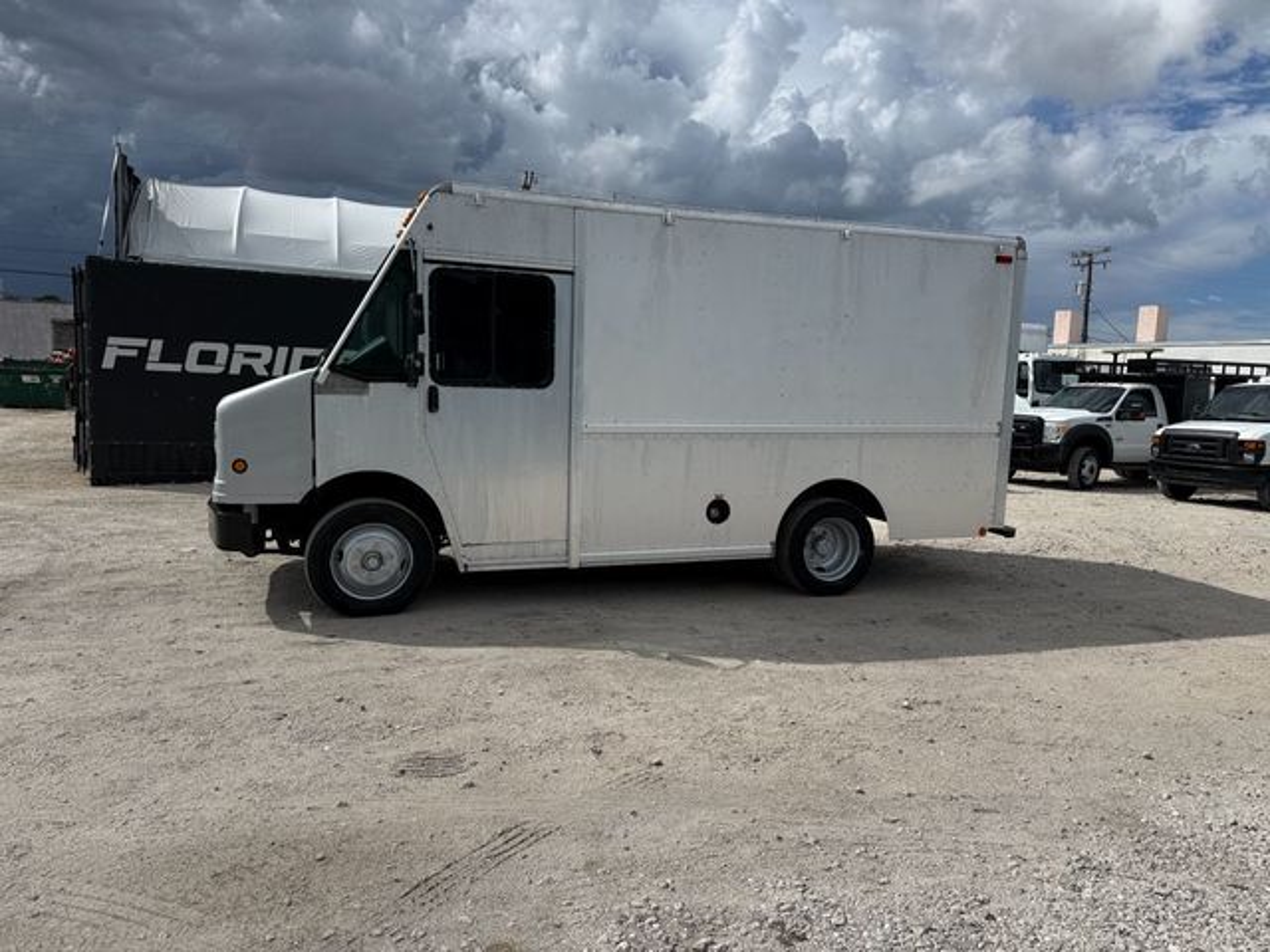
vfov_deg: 56.8
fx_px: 881
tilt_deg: -5.8
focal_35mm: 24
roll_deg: -3.4
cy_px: 476
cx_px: 635
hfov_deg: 71.6
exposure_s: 1/9091
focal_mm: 6.76
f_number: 1.78
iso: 80
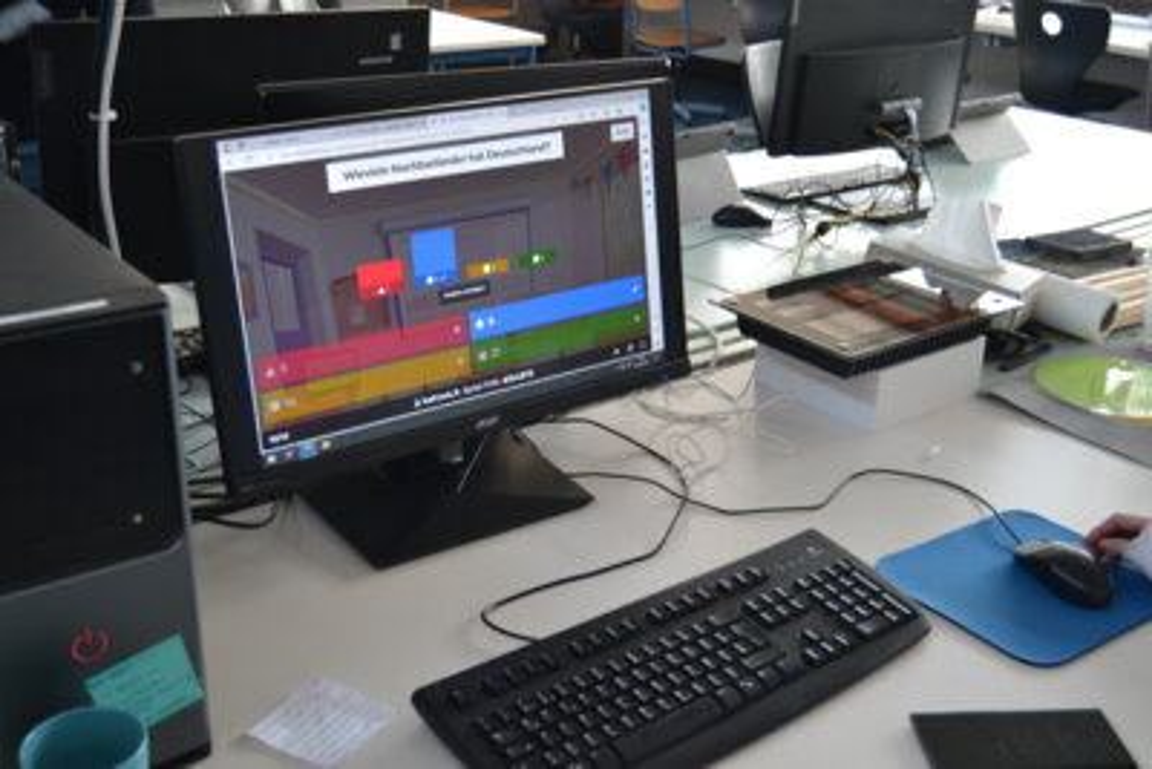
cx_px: 576
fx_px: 1344
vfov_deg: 31.9
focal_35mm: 42
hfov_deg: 46.4
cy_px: 384
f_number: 4
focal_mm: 28
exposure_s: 1/60
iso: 500
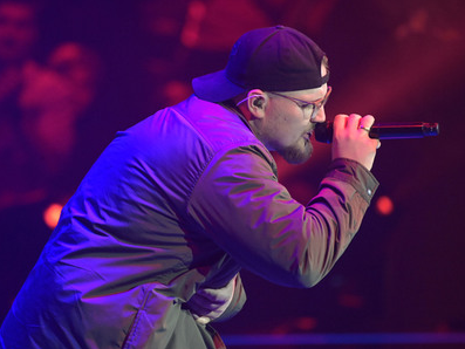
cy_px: 174
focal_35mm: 546
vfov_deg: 2.7
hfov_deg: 3.6
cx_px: 215
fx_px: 7337
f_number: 5.6
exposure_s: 1/400
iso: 12800
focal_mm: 500
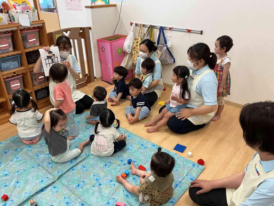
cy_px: 103
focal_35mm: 29
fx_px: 230
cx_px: 137
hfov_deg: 61.7
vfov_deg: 48.2
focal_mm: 3
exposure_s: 1/60
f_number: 1.8
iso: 40
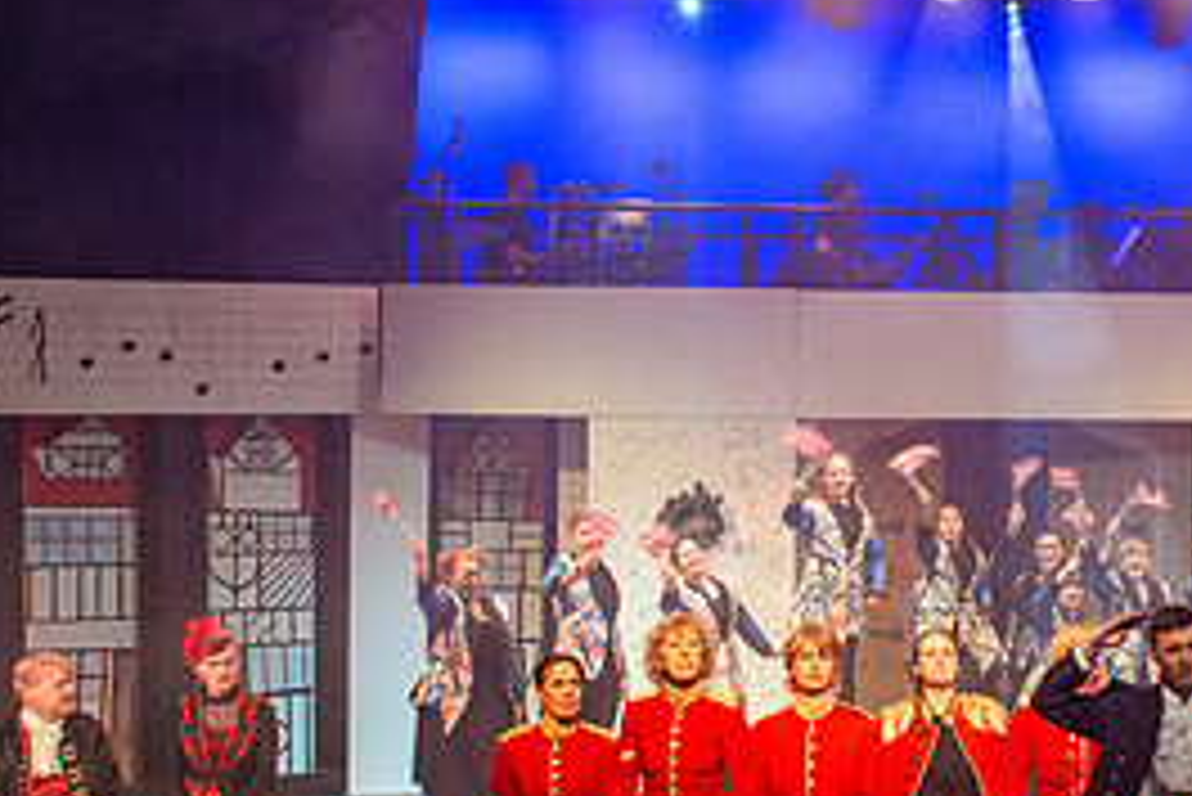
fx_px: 2054
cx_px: 965
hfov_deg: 31.5
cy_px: 421
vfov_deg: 21.9
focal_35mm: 62
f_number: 7.1
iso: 1250
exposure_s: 1/60
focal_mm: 24
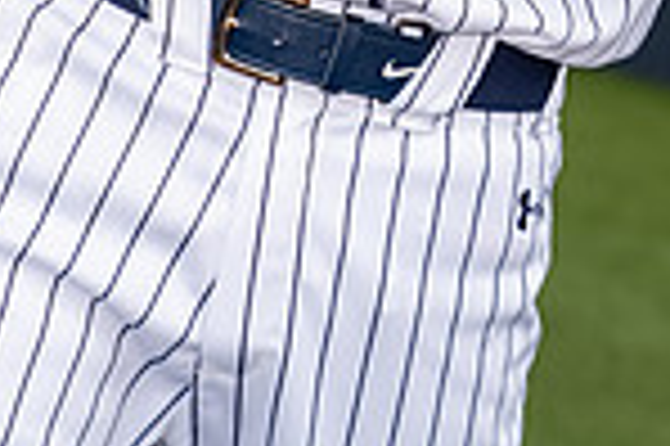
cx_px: 445
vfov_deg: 6.3
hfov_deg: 9.8
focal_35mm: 209
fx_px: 3885
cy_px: -518
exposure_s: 1/1250
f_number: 4
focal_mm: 69
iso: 250
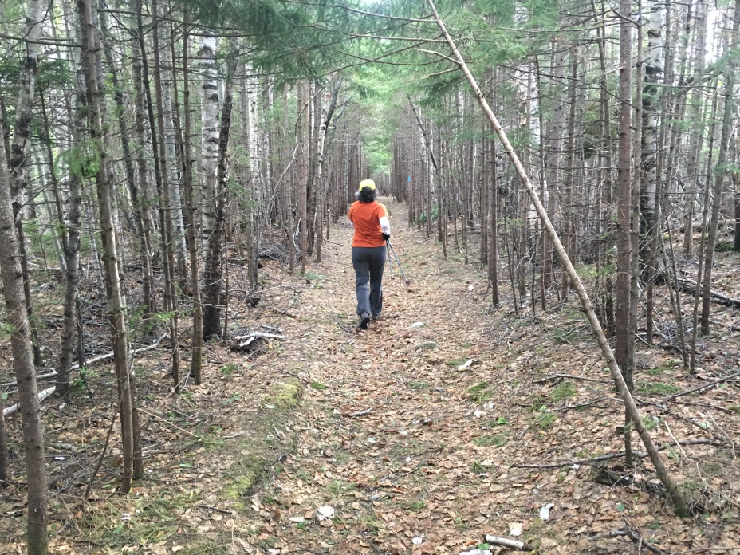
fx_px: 684
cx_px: 389
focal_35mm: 32
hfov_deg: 56.8
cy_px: 305
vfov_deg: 44.1
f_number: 2.2
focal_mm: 4.15
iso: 160
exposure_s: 1/30
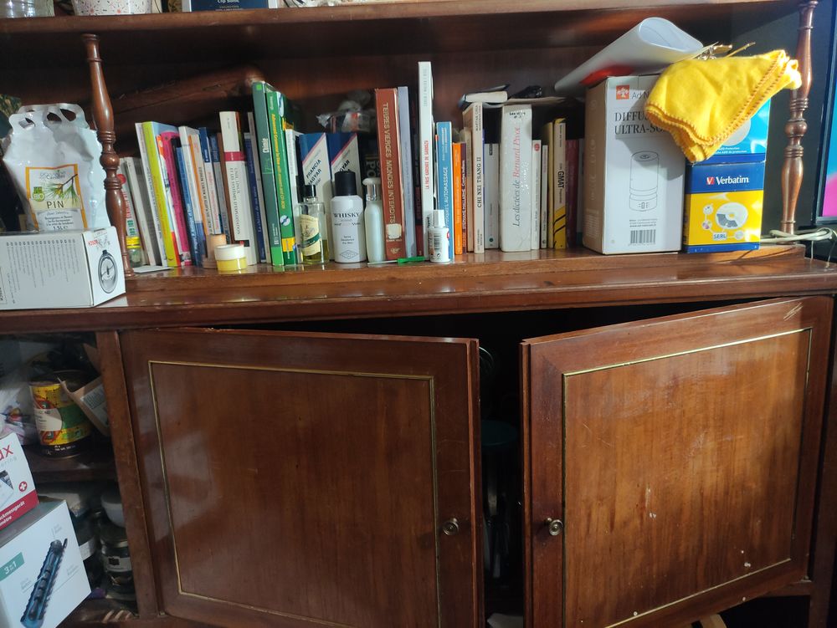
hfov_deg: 69.4
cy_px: 314
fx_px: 605
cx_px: 418
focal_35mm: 25
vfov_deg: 54.9
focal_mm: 5.43
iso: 760
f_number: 1.89
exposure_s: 1/25
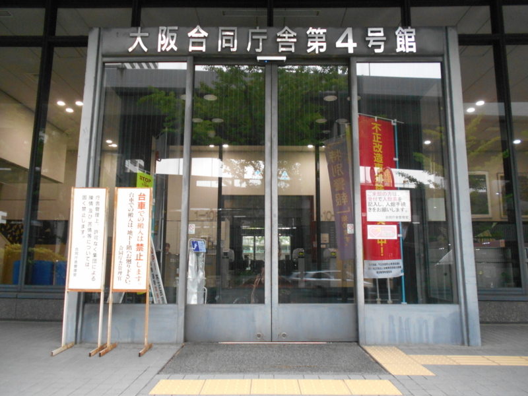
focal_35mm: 26
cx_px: 264
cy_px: 198
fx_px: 397
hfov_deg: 67.3
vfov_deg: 53.1
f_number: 3.2
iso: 400
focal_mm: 4.6
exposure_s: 1/30
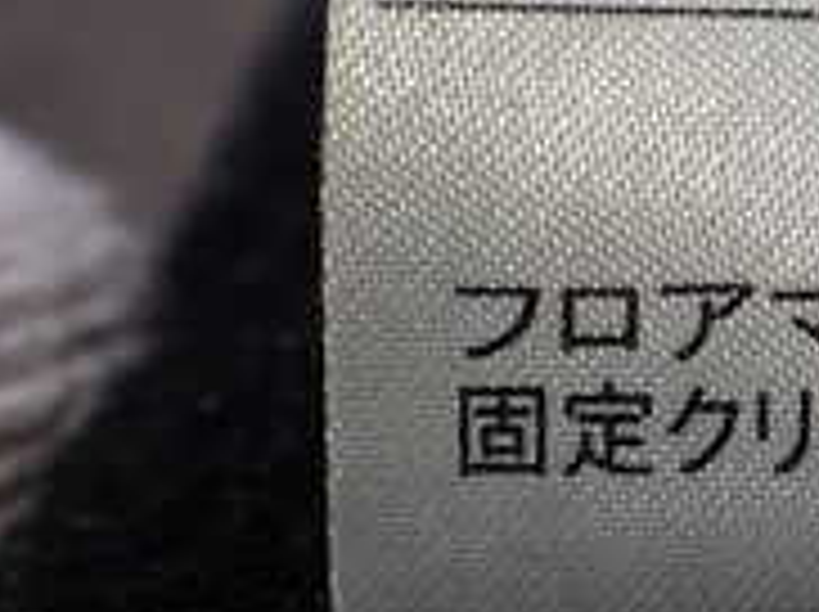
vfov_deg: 14.9
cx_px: 1296
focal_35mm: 99
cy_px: 288
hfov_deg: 17.5
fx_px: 2339
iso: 100
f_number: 2.3
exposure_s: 1/200
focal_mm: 5.4
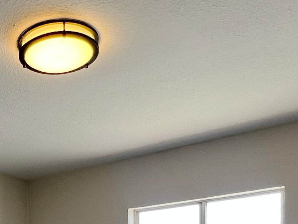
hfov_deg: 36.4
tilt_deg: -4.9
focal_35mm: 49
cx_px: 27
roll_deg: +1.9
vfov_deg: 24.0
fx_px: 422
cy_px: 328
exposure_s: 1/120
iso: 32
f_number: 1.8
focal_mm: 1.57
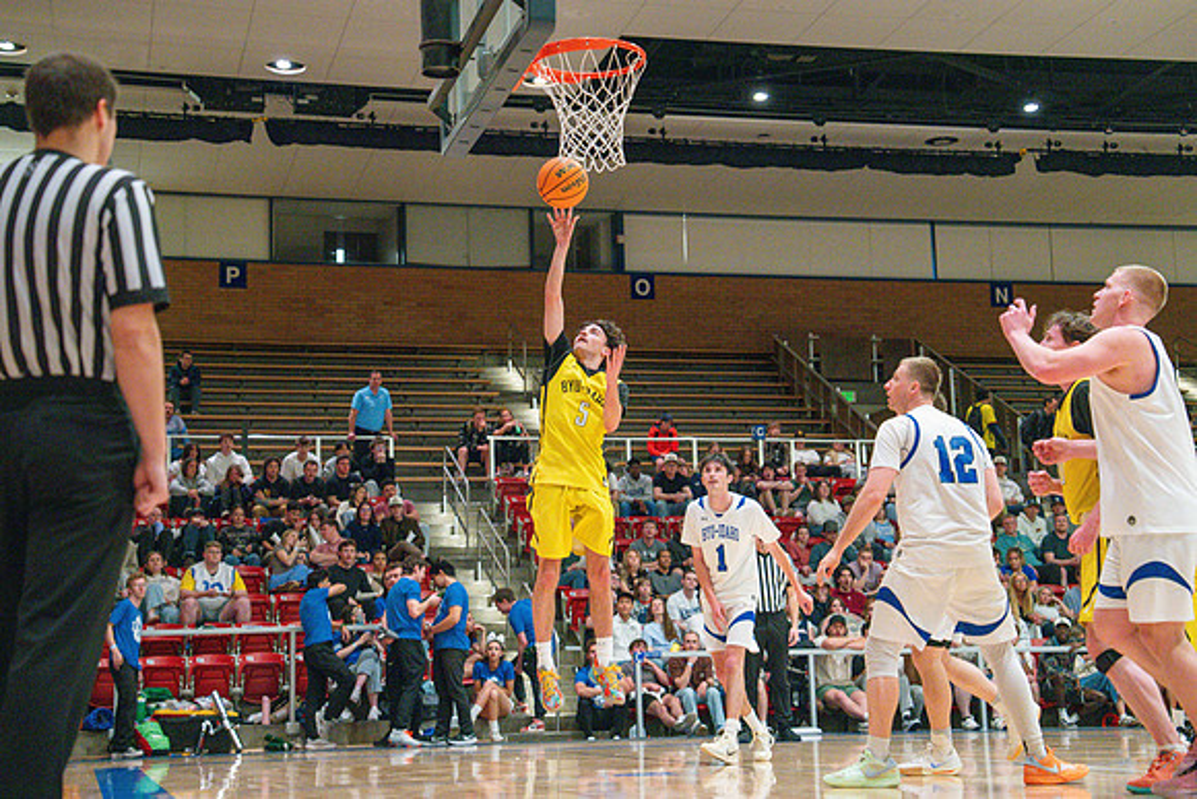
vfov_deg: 23.0
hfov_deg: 33.9
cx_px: 598
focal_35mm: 59
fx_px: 1962
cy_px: 400
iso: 6400
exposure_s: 1/500
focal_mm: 59
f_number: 3.2
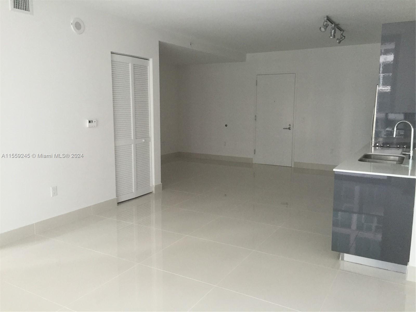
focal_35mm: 29
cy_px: 156
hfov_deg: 61.7
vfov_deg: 48.2
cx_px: 208
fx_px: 349
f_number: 2.2
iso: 125
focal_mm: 4.15
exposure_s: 1/30
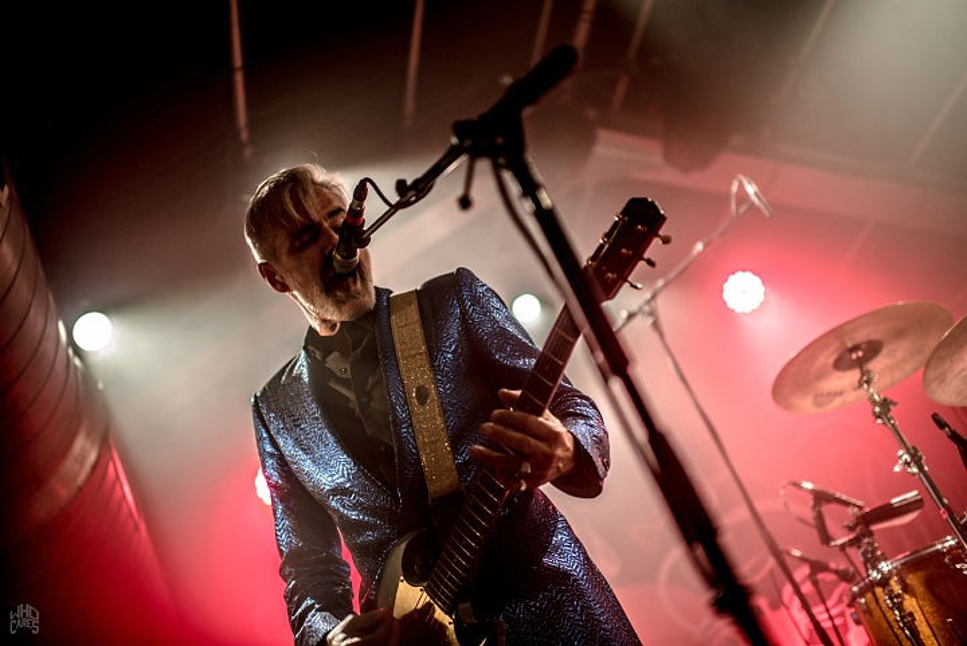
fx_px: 941
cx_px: 484
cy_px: 323
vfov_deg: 37.9
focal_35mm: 35
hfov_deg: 54.4
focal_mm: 35
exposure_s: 1/320
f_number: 1.4
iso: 320
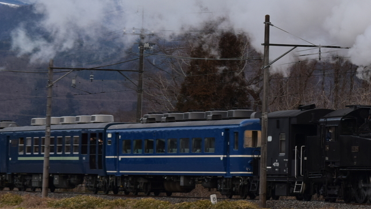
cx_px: 198
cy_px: 78
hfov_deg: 7.5
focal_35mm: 288
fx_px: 2833
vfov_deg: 4.2
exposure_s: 1/320
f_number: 6.3
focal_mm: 98
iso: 400
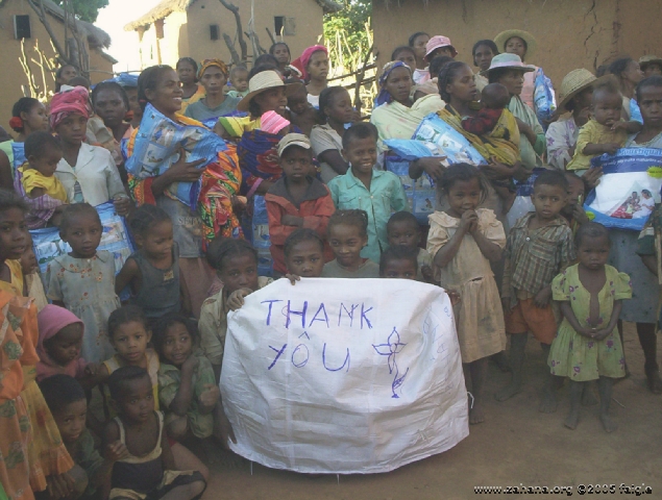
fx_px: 729
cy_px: 250
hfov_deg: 48.9
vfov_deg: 37.9
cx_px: 331
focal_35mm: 38
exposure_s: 1/61.5
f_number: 4.5
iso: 100
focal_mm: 4.99
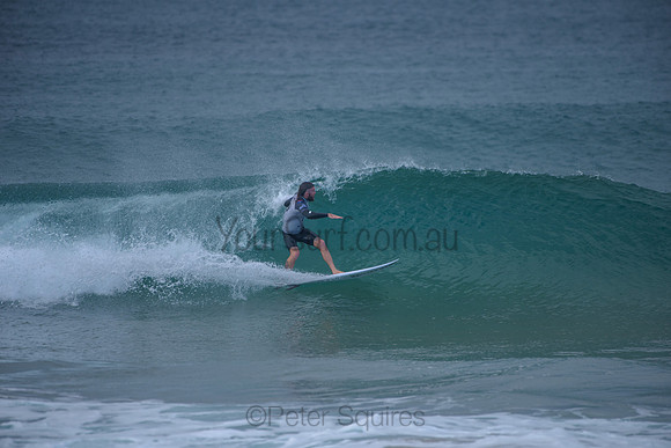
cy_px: 224
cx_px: 336
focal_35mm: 507
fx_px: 9455
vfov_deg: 2.7
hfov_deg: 4.1
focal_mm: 500
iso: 180
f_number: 5.6
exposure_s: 1/800
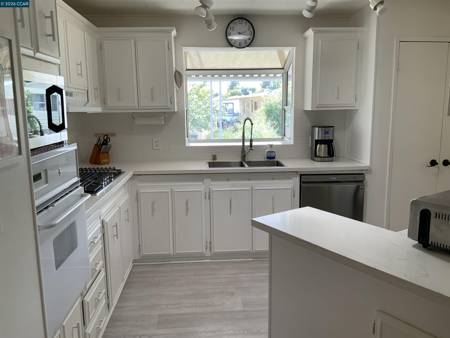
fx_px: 377
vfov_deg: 48.2
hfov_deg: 61.7
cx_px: 225
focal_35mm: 29
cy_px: 169
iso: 40
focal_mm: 3
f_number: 1.8
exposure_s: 1/120
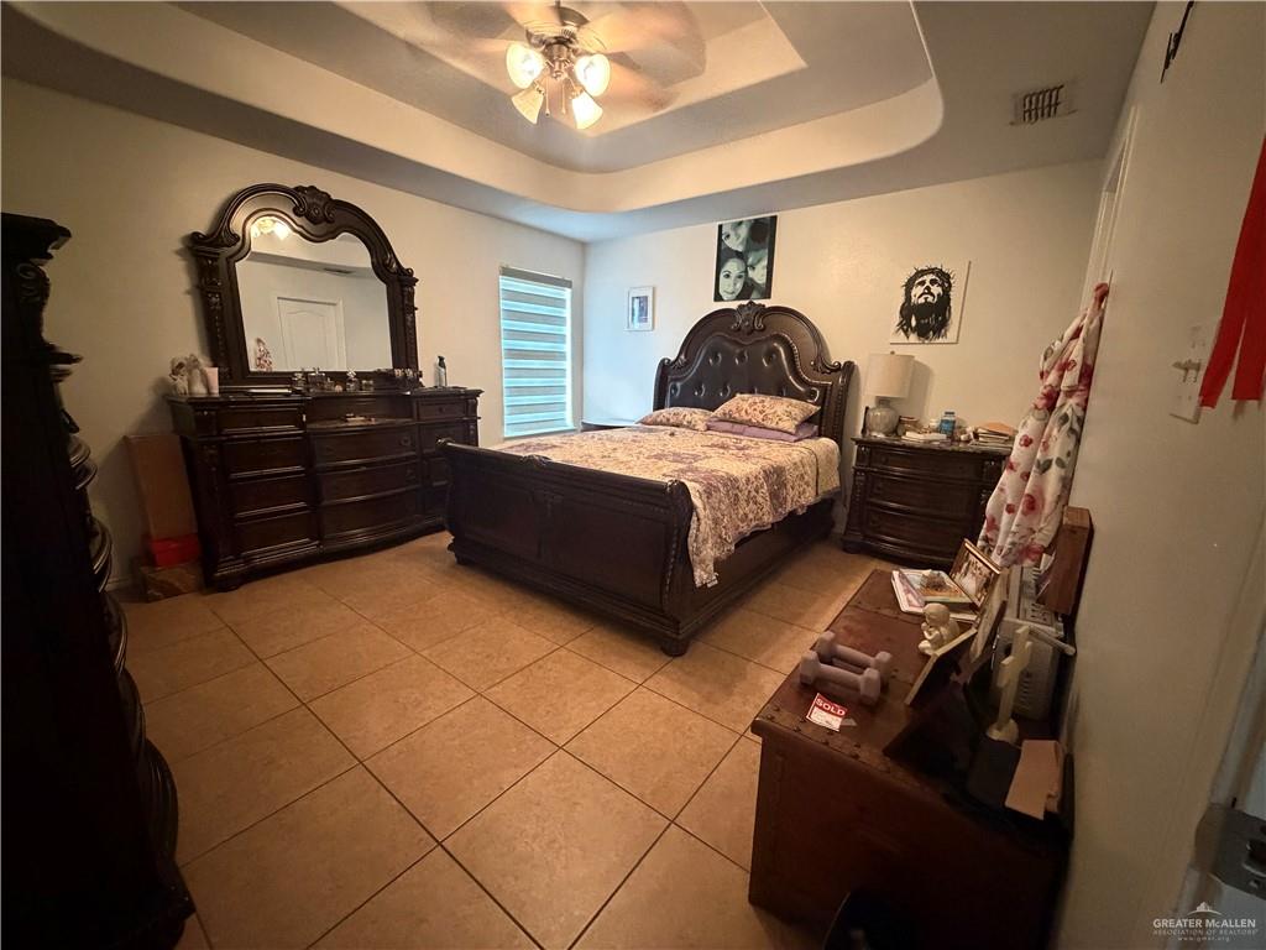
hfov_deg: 102.1
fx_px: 512
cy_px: 475
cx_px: 633
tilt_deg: -11.8
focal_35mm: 14
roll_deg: -1.3
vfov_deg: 85.7
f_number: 2.2
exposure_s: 1/40
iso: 1250
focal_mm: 2.22
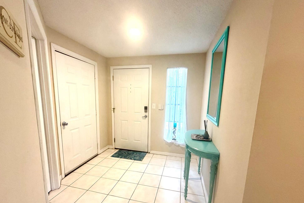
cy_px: 118
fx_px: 135
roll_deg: -2.0
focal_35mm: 16
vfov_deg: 73.2
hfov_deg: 96.7
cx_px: 152
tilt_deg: -8.9
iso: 250
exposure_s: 1/60
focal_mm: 2.22
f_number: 2.2
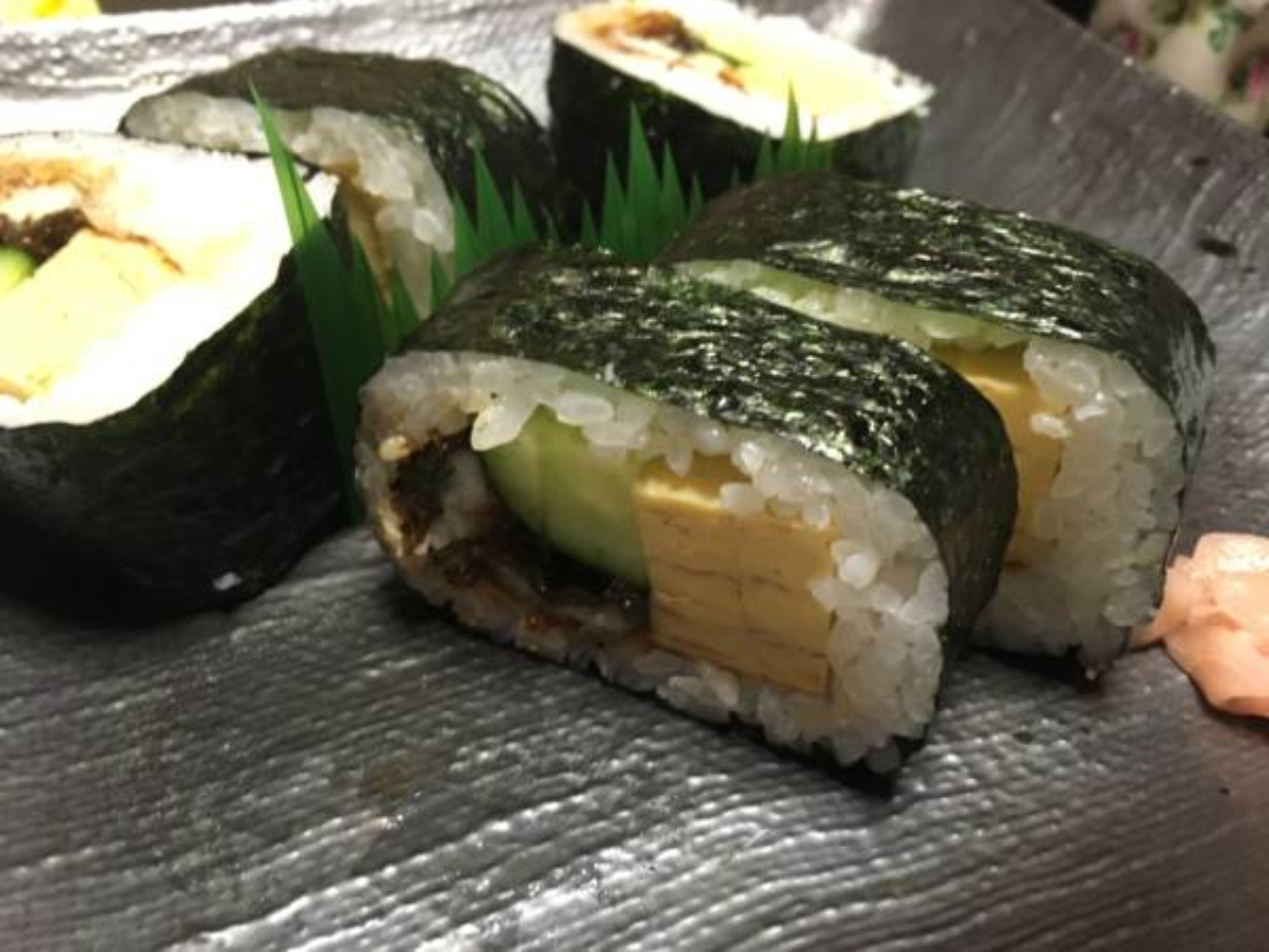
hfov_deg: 61.7
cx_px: 634
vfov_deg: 48.2
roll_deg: -2.3
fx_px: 1063
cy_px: 476
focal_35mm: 29
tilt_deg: -39.8
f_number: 2.2
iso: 160
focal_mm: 4.15
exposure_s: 1/30
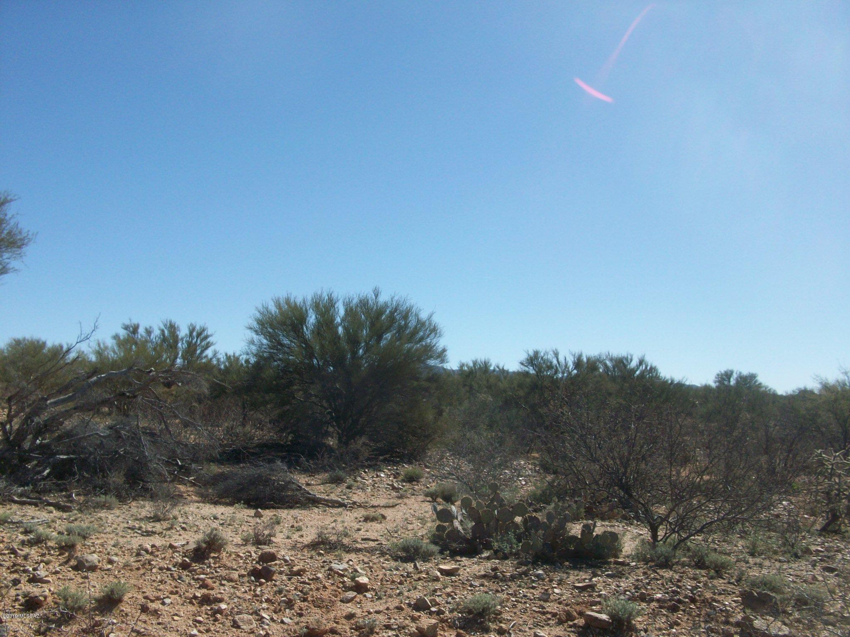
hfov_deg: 54.0
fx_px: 835
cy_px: 318
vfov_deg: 41.8
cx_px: 425
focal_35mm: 34
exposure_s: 1/413
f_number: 5.5
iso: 64
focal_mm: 5.7
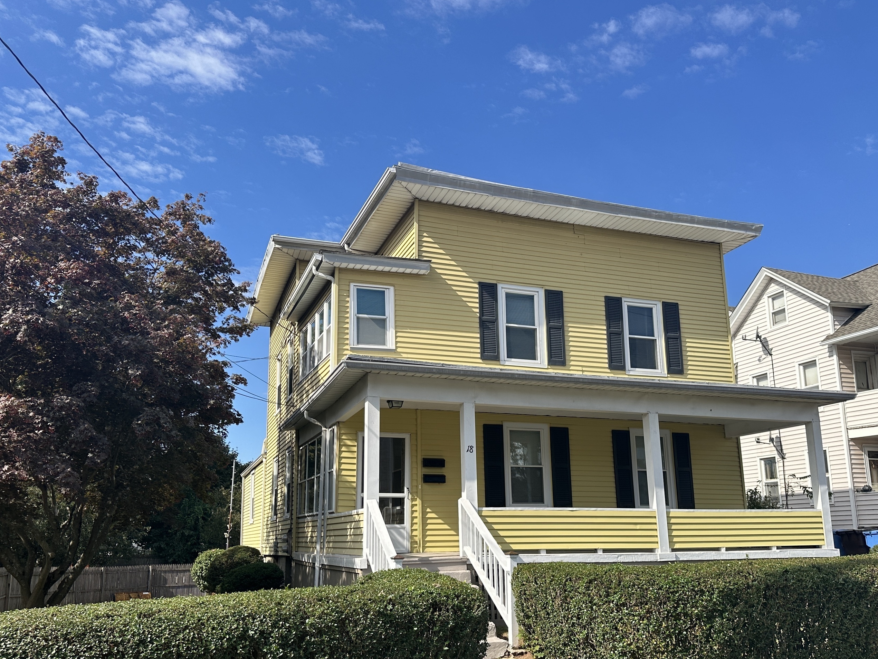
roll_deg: +0.1
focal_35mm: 29
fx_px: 736
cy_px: 392
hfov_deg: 61.7
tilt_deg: +9.8
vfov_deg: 48.0
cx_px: 437
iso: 80
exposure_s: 1/4184
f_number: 1.78
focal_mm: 6.86
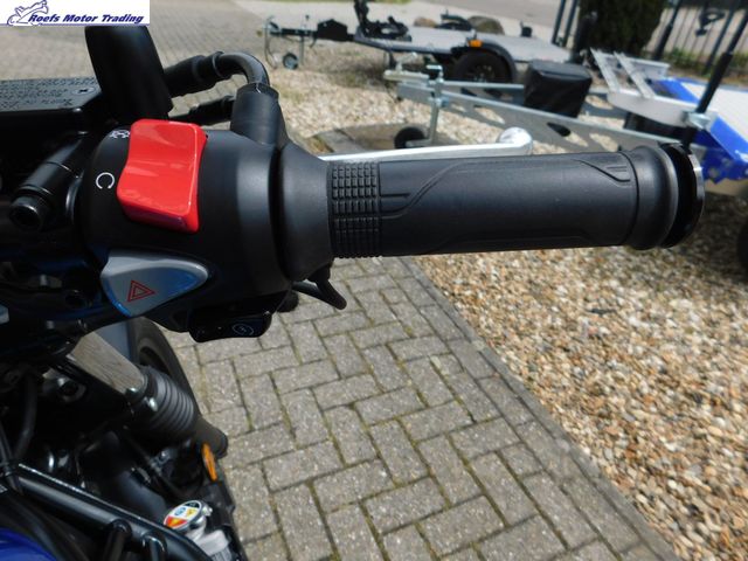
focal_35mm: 23
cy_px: 280
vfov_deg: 58.9
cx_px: 374
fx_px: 497
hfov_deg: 73.9
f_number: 3
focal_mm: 4
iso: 125
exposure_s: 1/1000
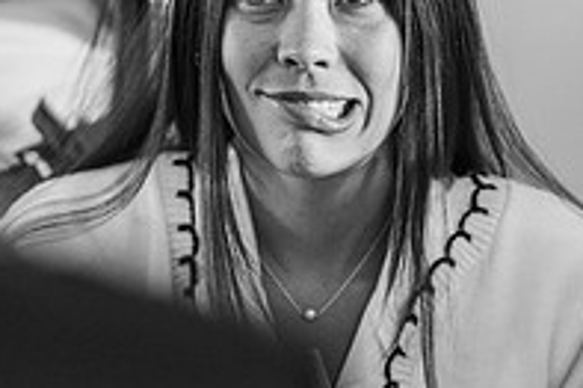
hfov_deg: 8.2
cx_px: 178
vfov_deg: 5.5
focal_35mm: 250
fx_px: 4045
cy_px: 113
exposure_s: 1/200
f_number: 1.8
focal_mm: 85
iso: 1100
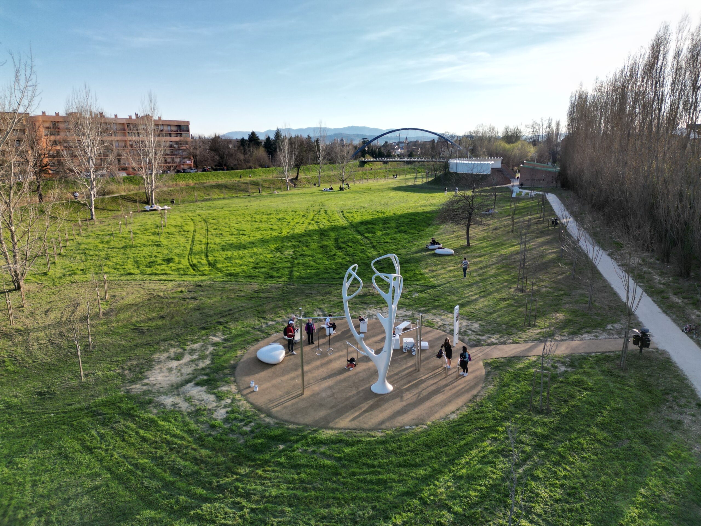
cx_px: 350
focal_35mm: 24
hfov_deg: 71.6
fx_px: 486
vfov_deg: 56.8
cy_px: 263
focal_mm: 6.72
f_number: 1.7
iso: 110
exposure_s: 1/800
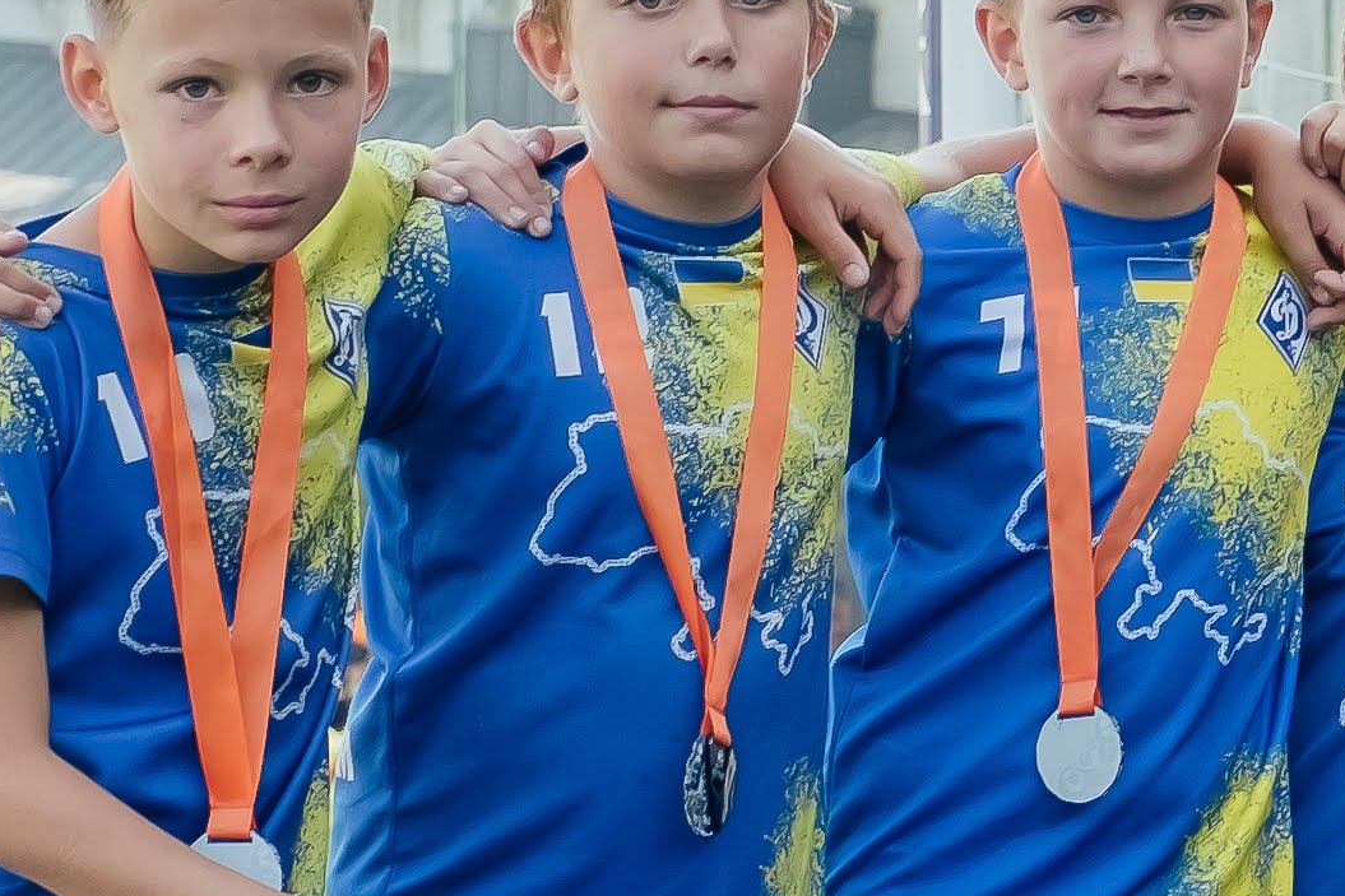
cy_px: 560
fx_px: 9189
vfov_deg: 5.6
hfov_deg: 7.9
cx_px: 2810
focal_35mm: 246
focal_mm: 35
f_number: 4
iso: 250
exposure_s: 1/200
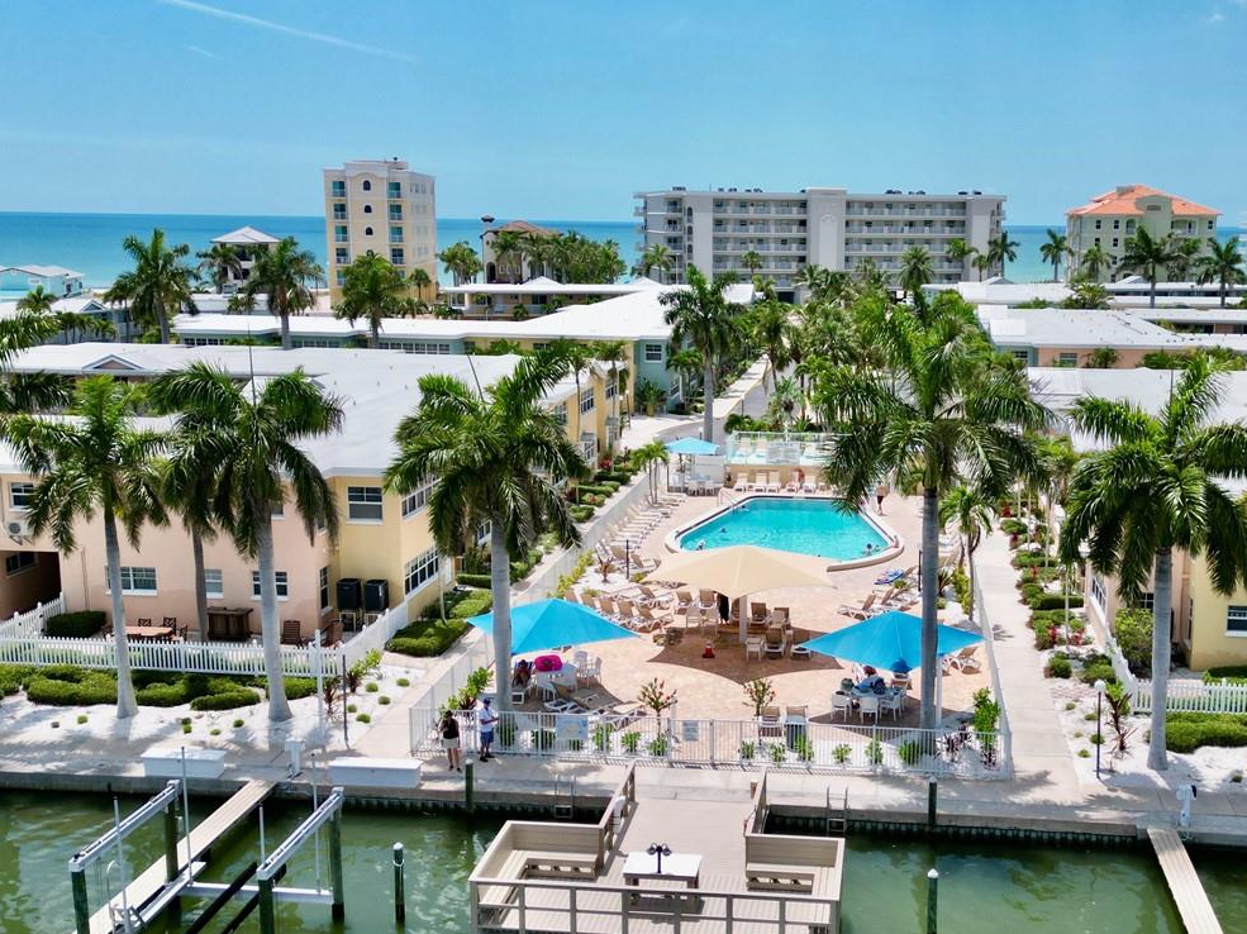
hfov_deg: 47.5
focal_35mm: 39
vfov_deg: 36.8
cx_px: 771
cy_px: 496
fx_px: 1404
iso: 140
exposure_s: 1/5000
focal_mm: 6.72
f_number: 1.7
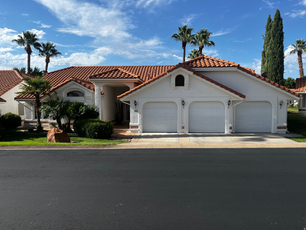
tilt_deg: -3.0
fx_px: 230
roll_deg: +0.1
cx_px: 153
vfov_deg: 53.1
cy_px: 115
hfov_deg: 67.3
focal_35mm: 26
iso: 50
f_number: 1.6
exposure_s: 1/3135
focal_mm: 5.1
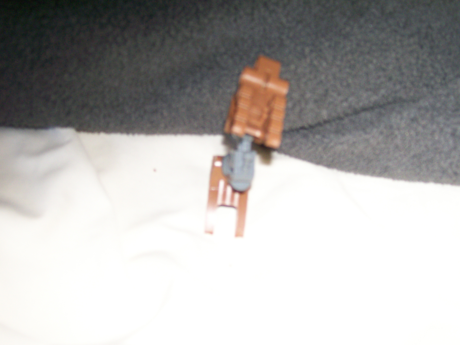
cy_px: 172
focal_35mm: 45
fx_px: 598
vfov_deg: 32.2
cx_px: 230
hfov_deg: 42.1
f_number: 3
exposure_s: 1/73.1
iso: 140
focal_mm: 7.6
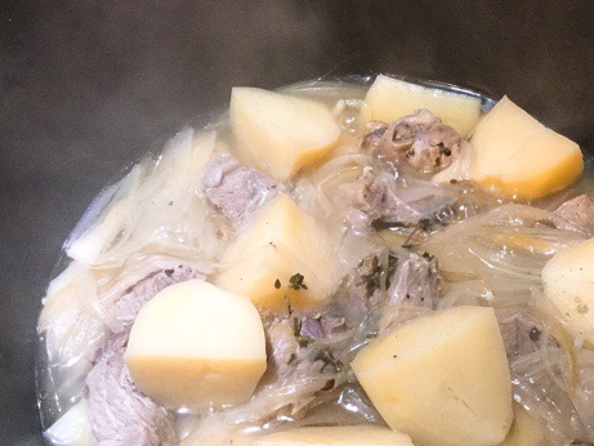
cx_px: 357
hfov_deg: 43.6
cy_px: 282
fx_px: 738
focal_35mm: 43
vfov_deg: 33.4
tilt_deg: -58.8
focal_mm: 3.3
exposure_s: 1/20
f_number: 2.4
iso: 200
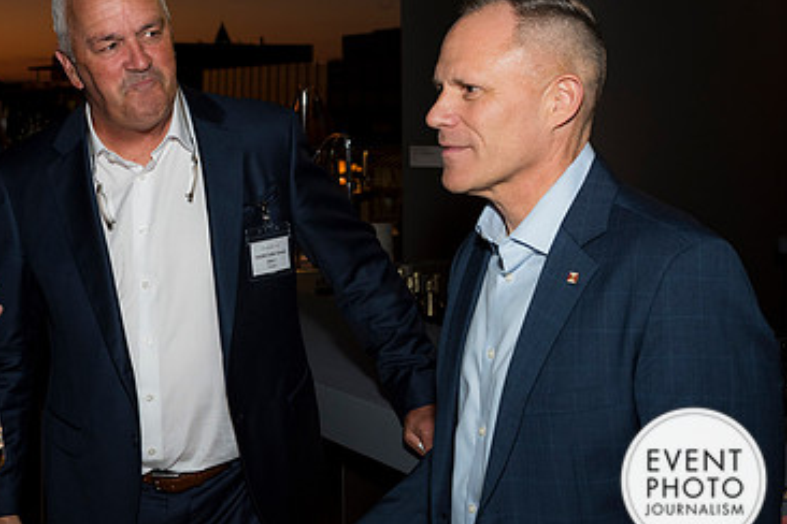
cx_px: 215
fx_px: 1246
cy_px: 207
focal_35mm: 57
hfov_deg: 34.4
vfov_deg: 23.7
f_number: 5
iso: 800
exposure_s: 1/125
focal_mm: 36
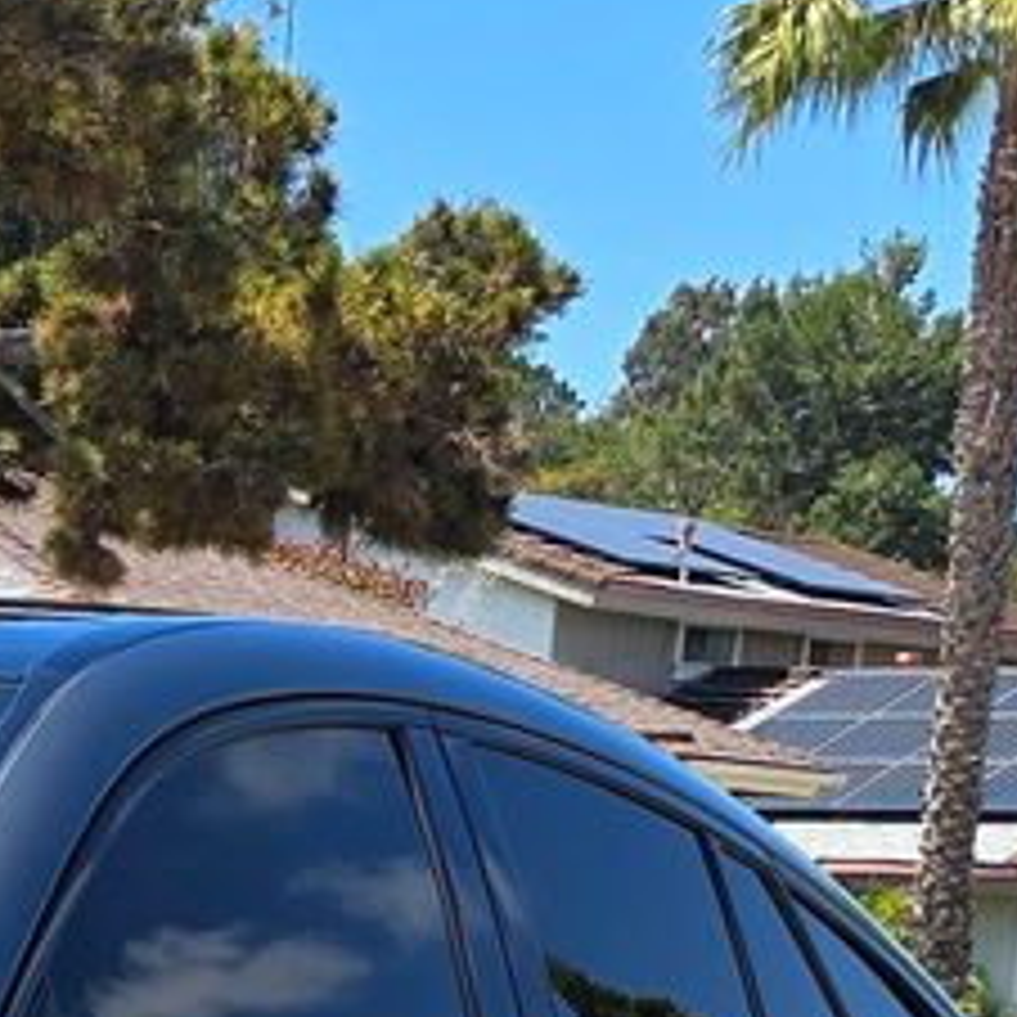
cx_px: -954
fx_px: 4786
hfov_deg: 11.1
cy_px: 1984
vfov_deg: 11.1
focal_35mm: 144
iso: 12
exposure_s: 1/455
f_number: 1.7
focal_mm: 6.3
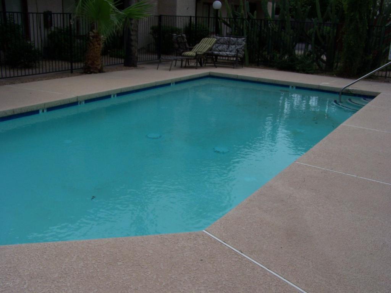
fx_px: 429
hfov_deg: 49.0
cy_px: 146
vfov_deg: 37.7
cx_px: 196
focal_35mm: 38
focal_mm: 6.3
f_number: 5.6
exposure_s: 1/640
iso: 64
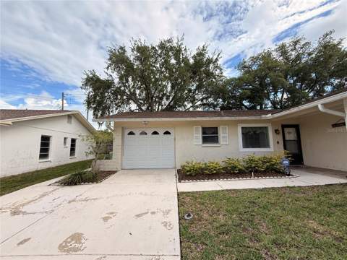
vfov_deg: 85.7
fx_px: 140
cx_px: 174
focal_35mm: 14
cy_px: 130
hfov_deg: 102.1
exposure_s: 1/809
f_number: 2.2
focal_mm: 2.22
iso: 50
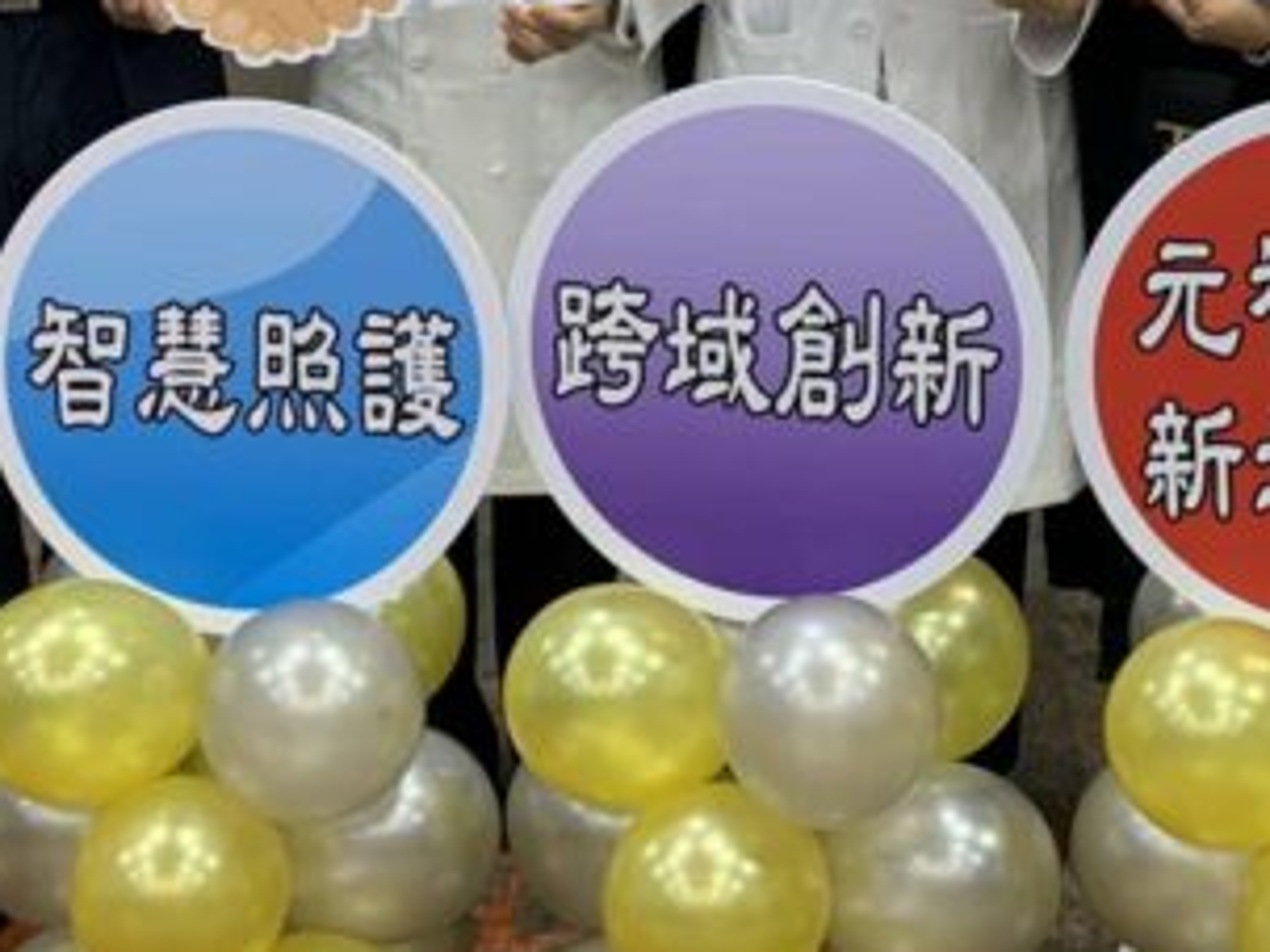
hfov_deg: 22.3
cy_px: -101
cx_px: 645
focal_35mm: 88
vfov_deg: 16.3
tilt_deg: -4.5
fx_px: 3227
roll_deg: +0.8
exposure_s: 1/60
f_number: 1.8
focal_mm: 4.25
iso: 80
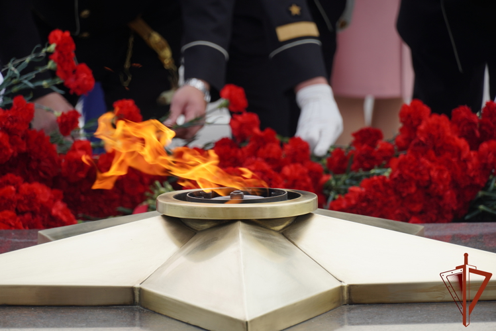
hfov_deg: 10.3
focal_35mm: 200
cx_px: 248
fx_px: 2750
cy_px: 166
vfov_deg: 6.9
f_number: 5.6
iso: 100
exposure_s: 1/320
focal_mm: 133
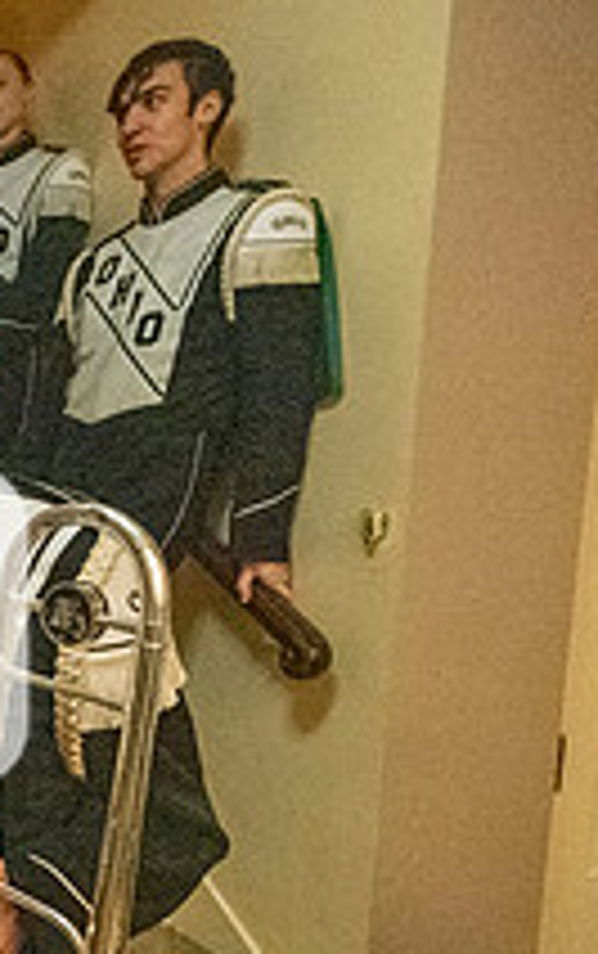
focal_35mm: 39
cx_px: -310
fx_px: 1014
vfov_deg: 49.0
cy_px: 673
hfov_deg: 24.8
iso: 16000
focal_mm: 14
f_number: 4.5
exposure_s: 1/250
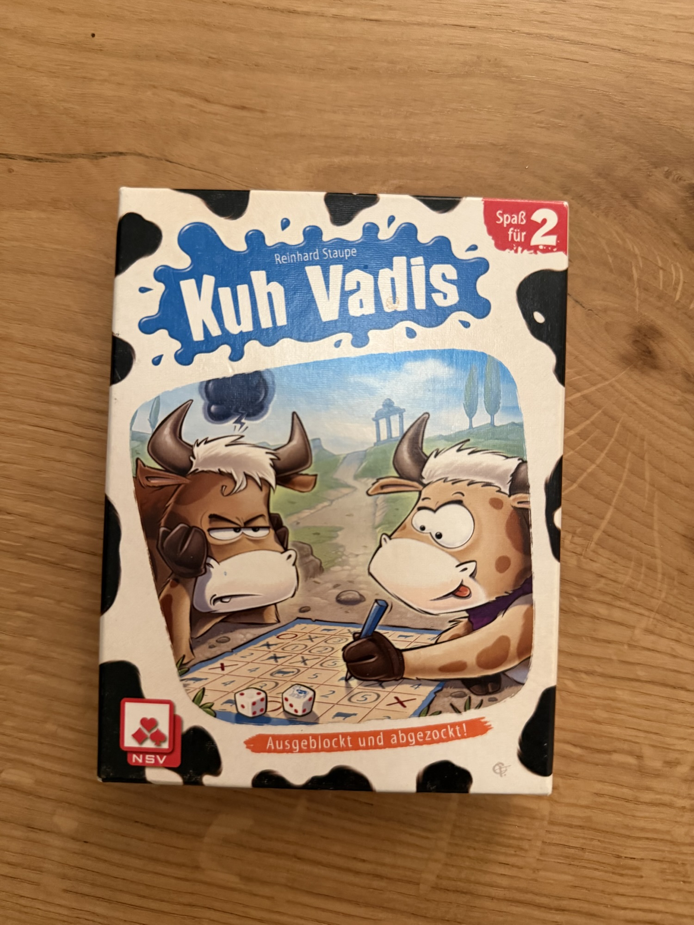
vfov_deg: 71.6
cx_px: 347
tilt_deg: -89.5
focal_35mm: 24
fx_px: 642
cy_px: 462
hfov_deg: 56.8
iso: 640
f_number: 1.78
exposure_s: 1/50
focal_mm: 6.76
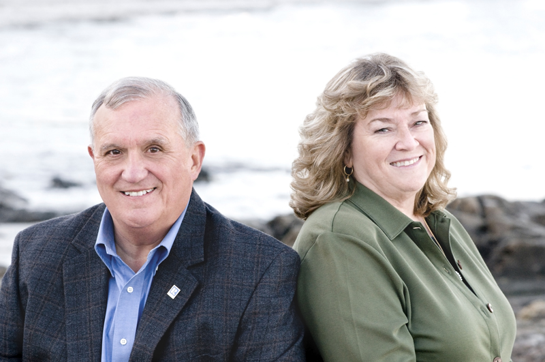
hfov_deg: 13.1
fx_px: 2381
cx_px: 272
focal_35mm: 158
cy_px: 181
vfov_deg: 8.7
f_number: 5.6
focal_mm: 105
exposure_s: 1/200
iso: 800
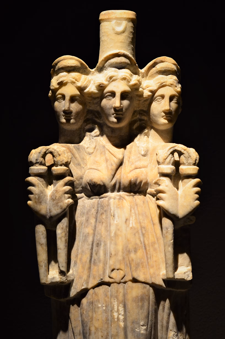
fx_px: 706
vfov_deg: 27.0
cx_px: 112
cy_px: 170
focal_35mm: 75
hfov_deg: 18.1
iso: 320
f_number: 3.5
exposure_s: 1/80
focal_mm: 50
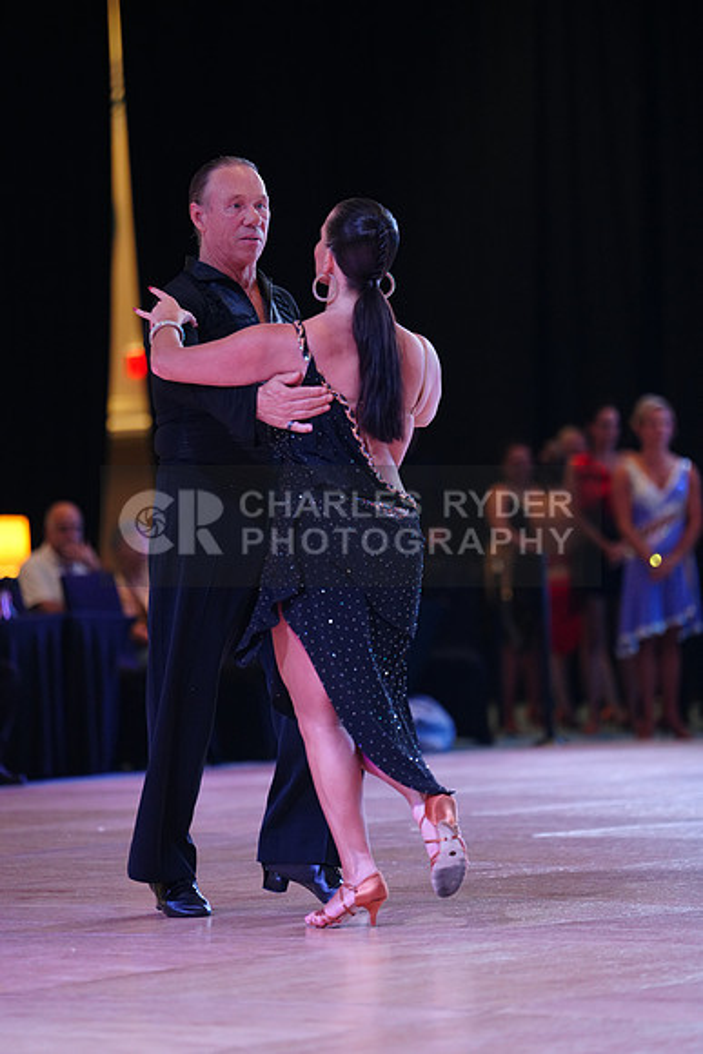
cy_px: 527
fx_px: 4508
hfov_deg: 8.9
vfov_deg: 13.3
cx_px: 352
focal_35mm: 154
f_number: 2.8
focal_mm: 154
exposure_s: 1/400
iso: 2000
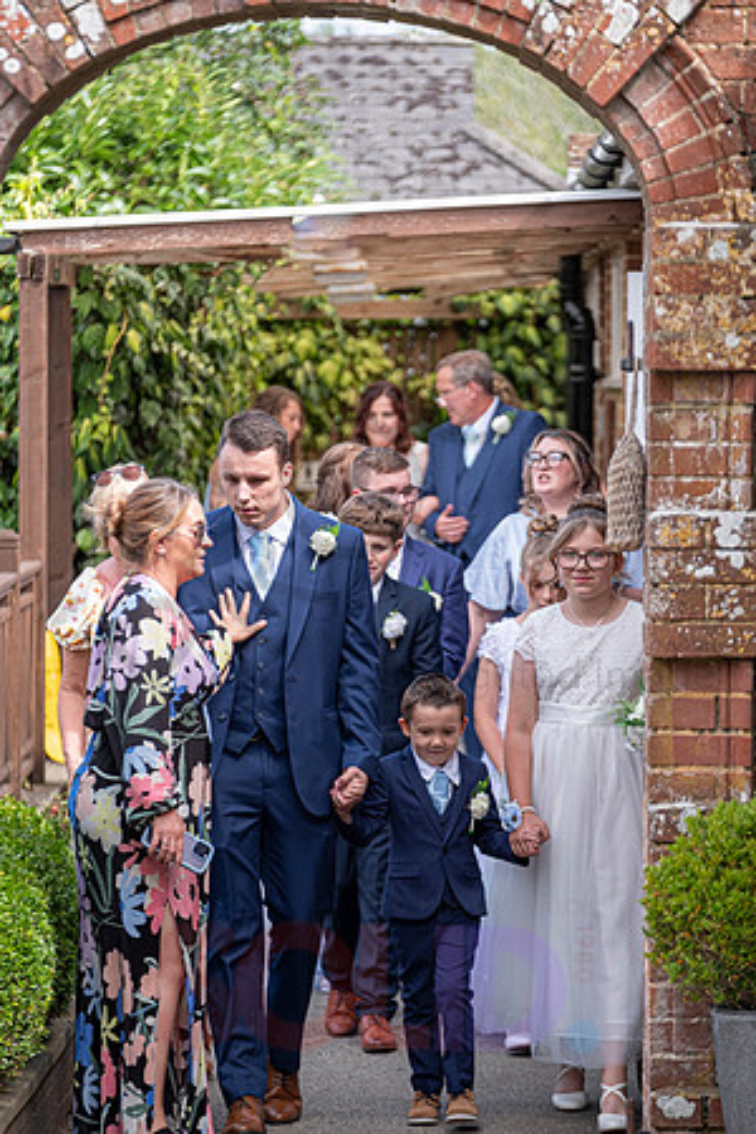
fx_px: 5449
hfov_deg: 7.9
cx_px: 378
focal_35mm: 173
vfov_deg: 11.9
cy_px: 567
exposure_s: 1/640
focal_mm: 115
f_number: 2.8
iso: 200
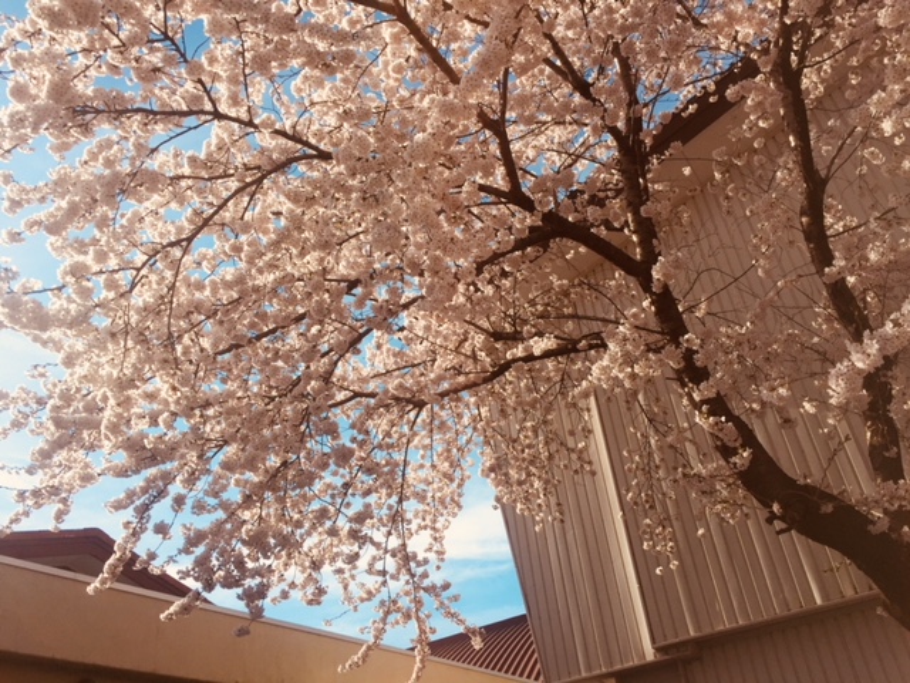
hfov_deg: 61.7
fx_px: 762
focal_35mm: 29
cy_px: 342
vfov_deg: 48.2
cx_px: 455
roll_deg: +7.3
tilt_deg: +32.5
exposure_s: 1/2639
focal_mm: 4.15
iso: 32
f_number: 2.2
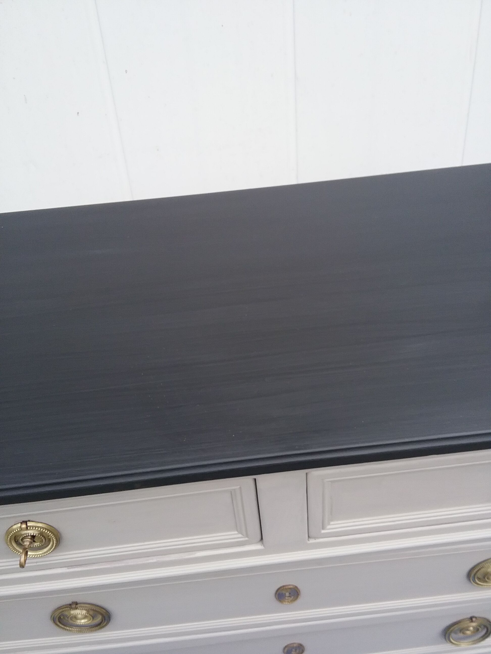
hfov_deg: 45.4
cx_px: 246
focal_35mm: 31
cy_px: 327
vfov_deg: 58.4
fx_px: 586
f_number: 2.2
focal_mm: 3.3
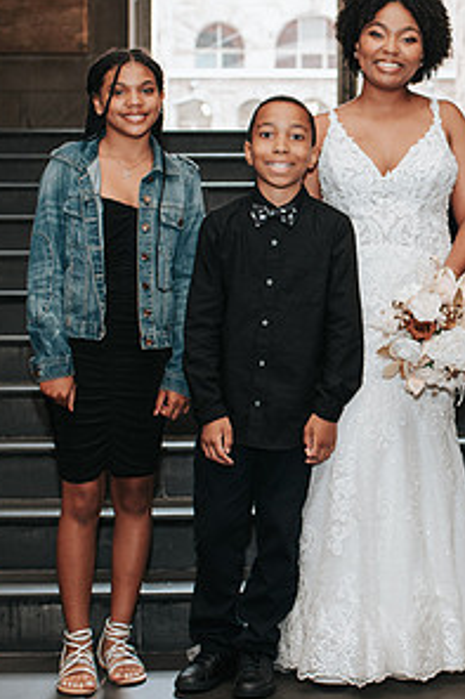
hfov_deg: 17.9
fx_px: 1455
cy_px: 315
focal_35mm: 75
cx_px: 424
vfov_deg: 27.0
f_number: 3.2
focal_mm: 35
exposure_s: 1/125
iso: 1000
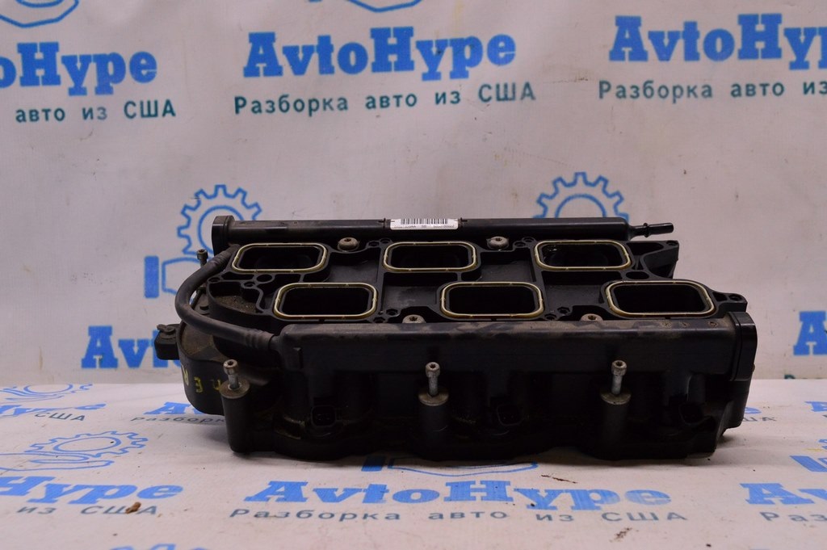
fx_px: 826
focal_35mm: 36
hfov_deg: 53.2
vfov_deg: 36.8
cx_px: 414
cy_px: 275
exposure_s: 1/125
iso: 1600
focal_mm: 24
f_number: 8
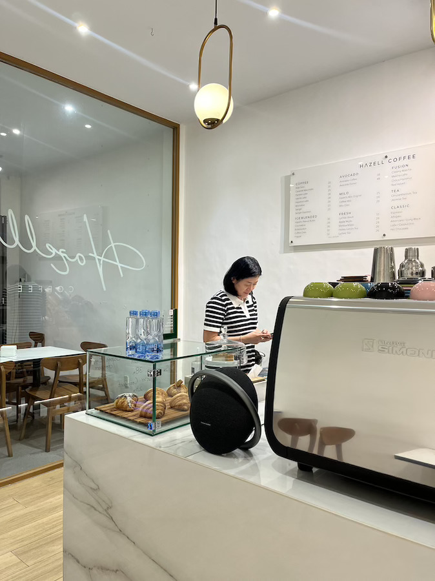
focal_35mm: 26
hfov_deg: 53.0
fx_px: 436
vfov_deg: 67.3
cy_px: 290
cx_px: 218
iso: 125
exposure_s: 1/100
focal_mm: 5.1
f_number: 1.6
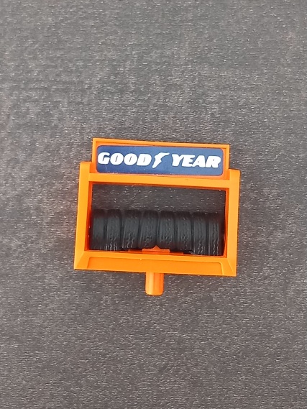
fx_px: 319
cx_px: 154
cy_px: 204
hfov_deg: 51.4
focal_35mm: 27
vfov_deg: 65.3
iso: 250
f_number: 1.8
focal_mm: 4
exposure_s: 1/33
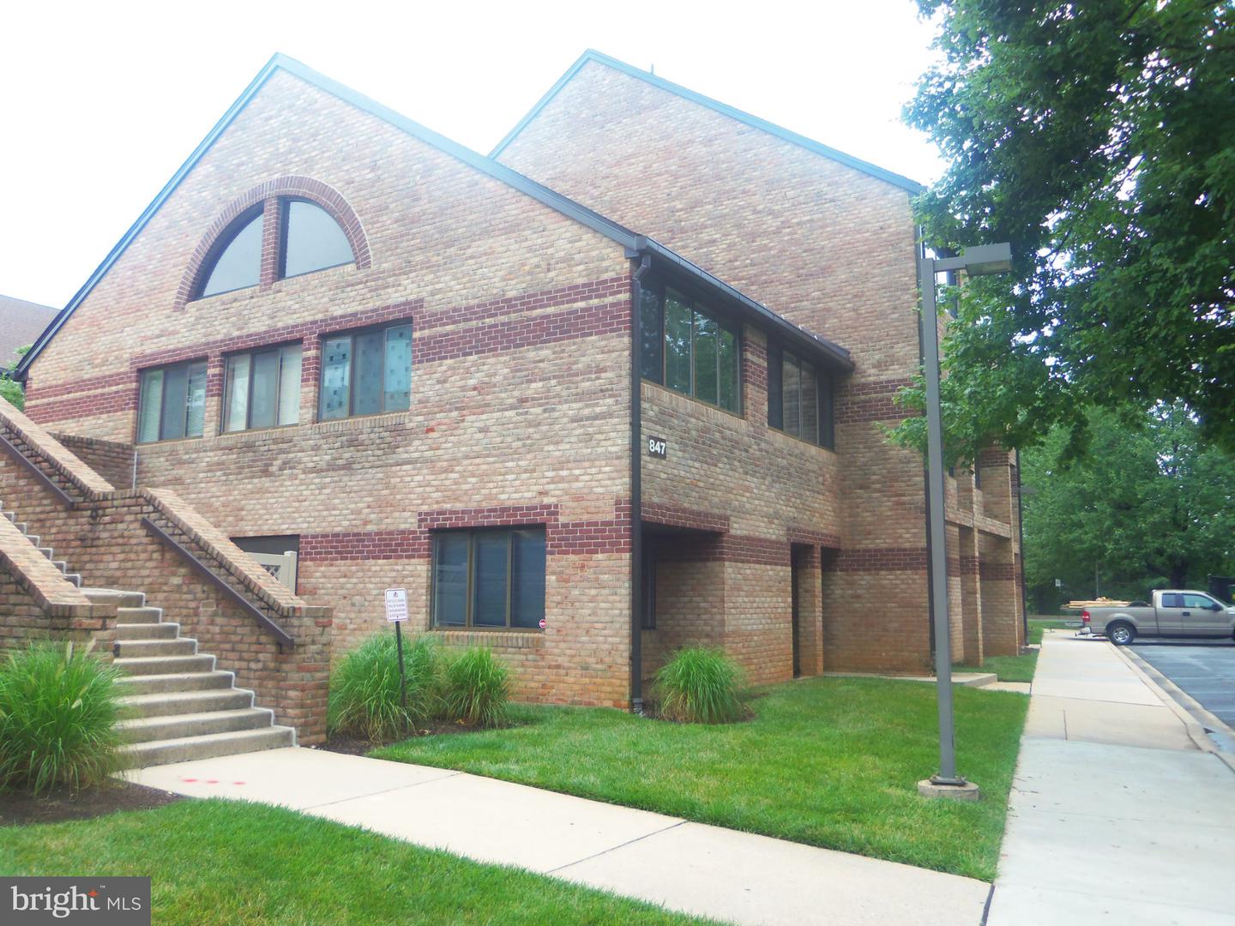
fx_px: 999
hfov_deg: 63.4
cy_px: 463
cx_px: 618
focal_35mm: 28
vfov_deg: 49.7
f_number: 3.9
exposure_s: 1/100
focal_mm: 5.1
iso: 64
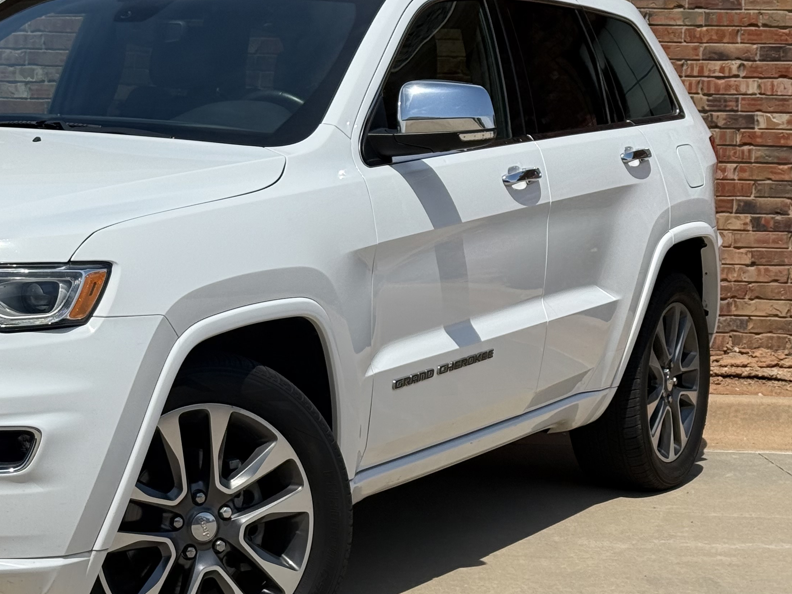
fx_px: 2013
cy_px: 272
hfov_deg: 21.9
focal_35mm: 88
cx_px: 124
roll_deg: -1.7
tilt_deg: -2.3
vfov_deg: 16.8
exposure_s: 1/8772
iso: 100
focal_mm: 6.76
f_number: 1.78
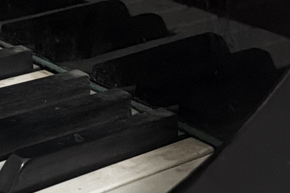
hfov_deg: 16.8
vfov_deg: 11.4
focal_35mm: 119
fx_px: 959
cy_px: -3
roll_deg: -1.8
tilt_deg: -16.6
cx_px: -12
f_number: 1.78
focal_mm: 6.76
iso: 800
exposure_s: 1/25
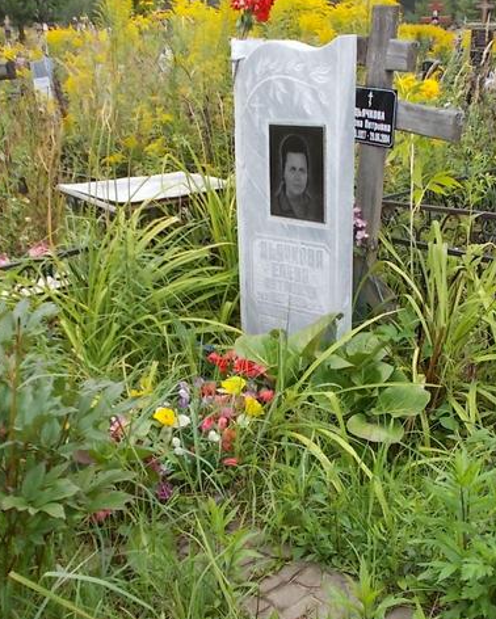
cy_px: 382
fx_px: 789
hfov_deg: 34.8
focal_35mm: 43
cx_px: 299
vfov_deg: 42.6
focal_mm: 4.6
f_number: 3.2
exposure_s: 1/160
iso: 80
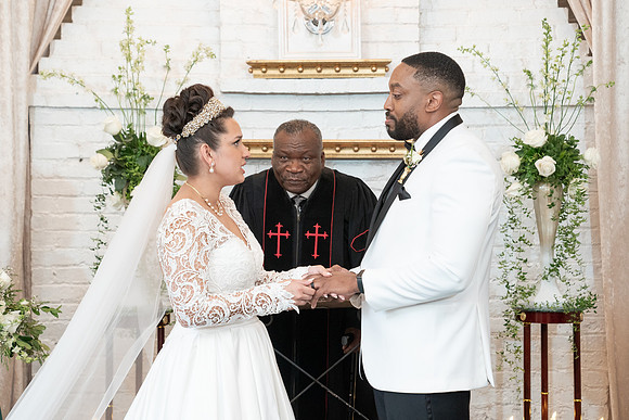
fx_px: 1425
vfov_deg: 16.8
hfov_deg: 24.9
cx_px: 345
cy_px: 212
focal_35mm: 82
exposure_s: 1/100
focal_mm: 70
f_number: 4
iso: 2000
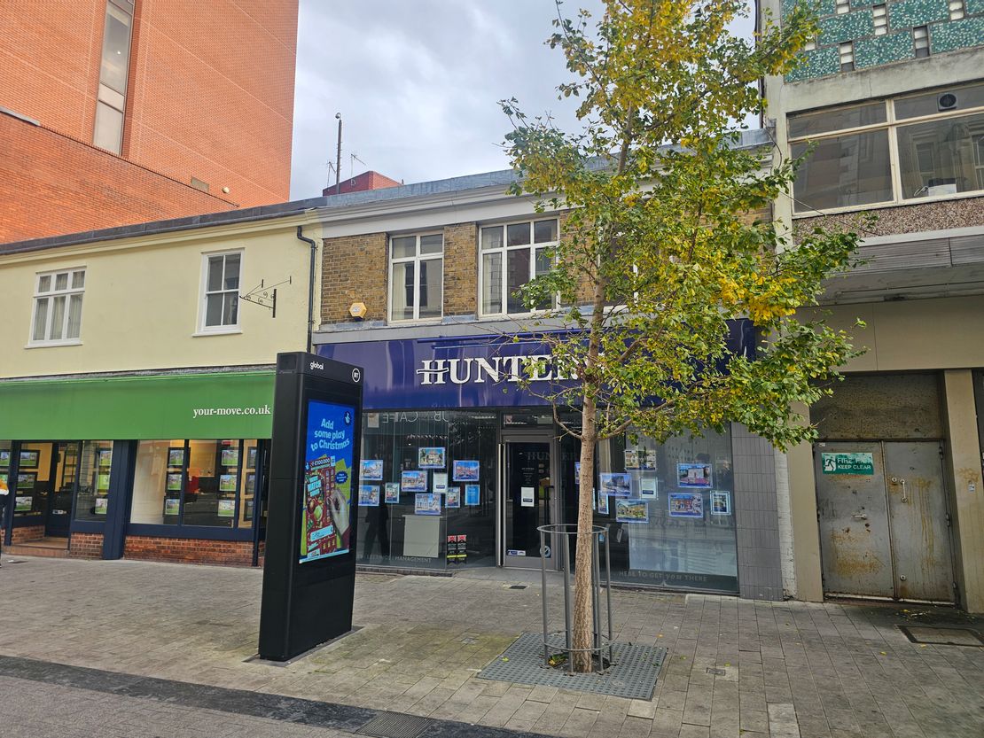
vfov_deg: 58.9
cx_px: 492
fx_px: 654
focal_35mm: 23
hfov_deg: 73.9
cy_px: 369
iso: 10
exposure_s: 1/109
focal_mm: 6.3
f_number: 1.7
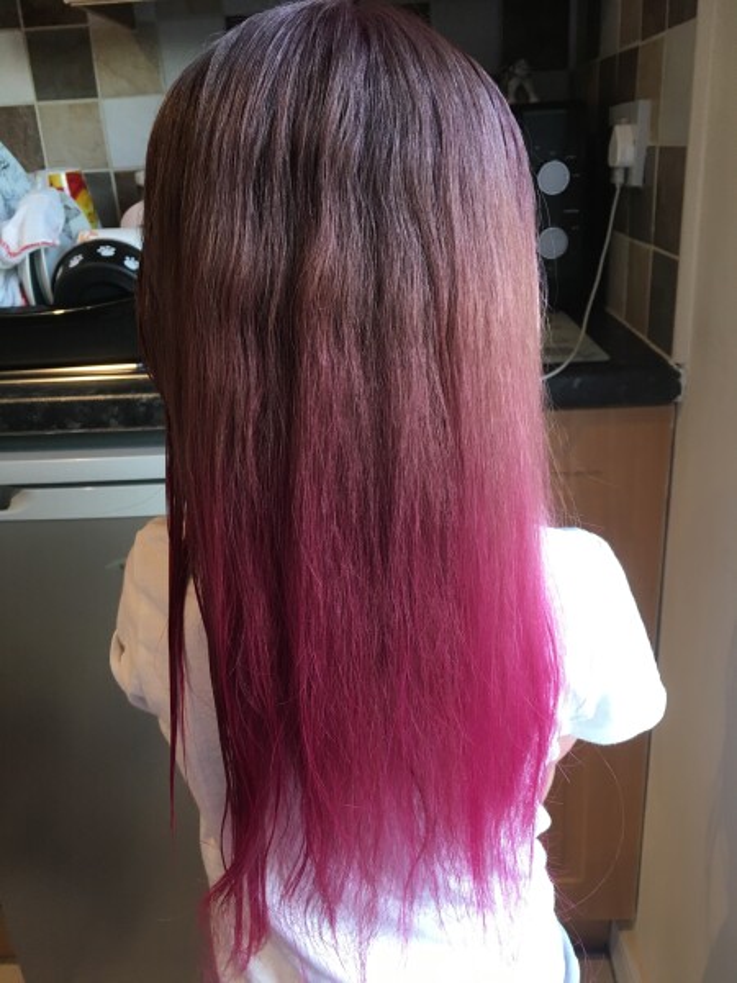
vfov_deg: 61.7
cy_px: 492
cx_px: 368
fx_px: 823
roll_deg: +3.0
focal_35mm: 29
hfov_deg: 48.2
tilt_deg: -22.4
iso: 64
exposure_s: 1/33
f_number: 2.2
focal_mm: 4.15
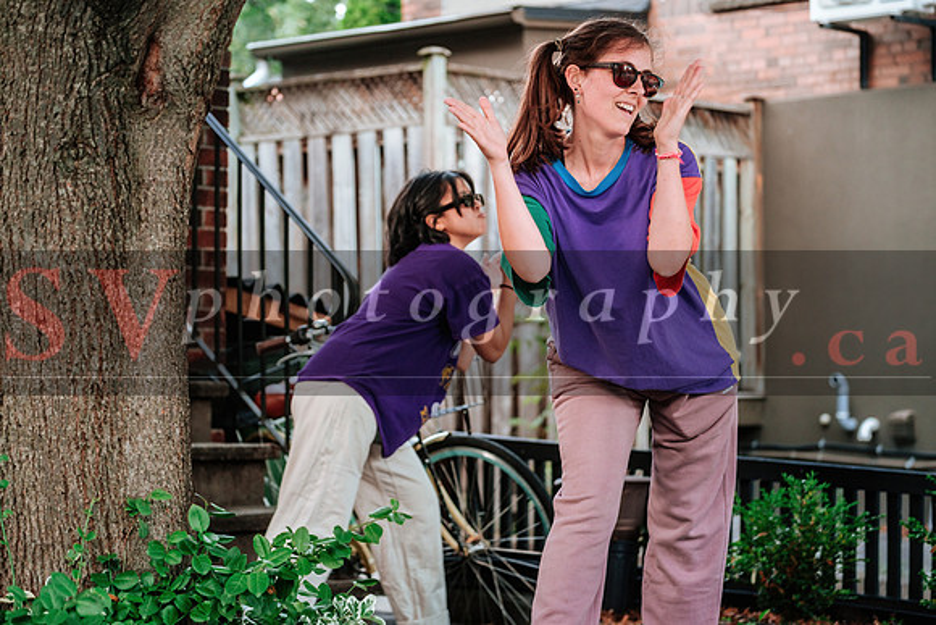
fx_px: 2392
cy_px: 312
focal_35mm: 92
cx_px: 468
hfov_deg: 22.1
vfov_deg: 14.9
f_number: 2.8
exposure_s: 1/200
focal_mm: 61
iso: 800
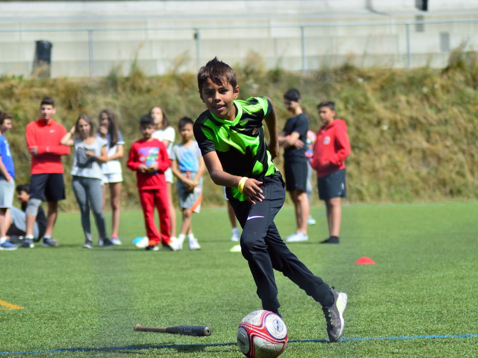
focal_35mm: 205
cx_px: 258
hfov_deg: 9.7
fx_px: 2824
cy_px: 180
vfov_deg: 7.3
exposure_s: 1/2500
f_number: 4.2
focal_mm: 125
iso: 400
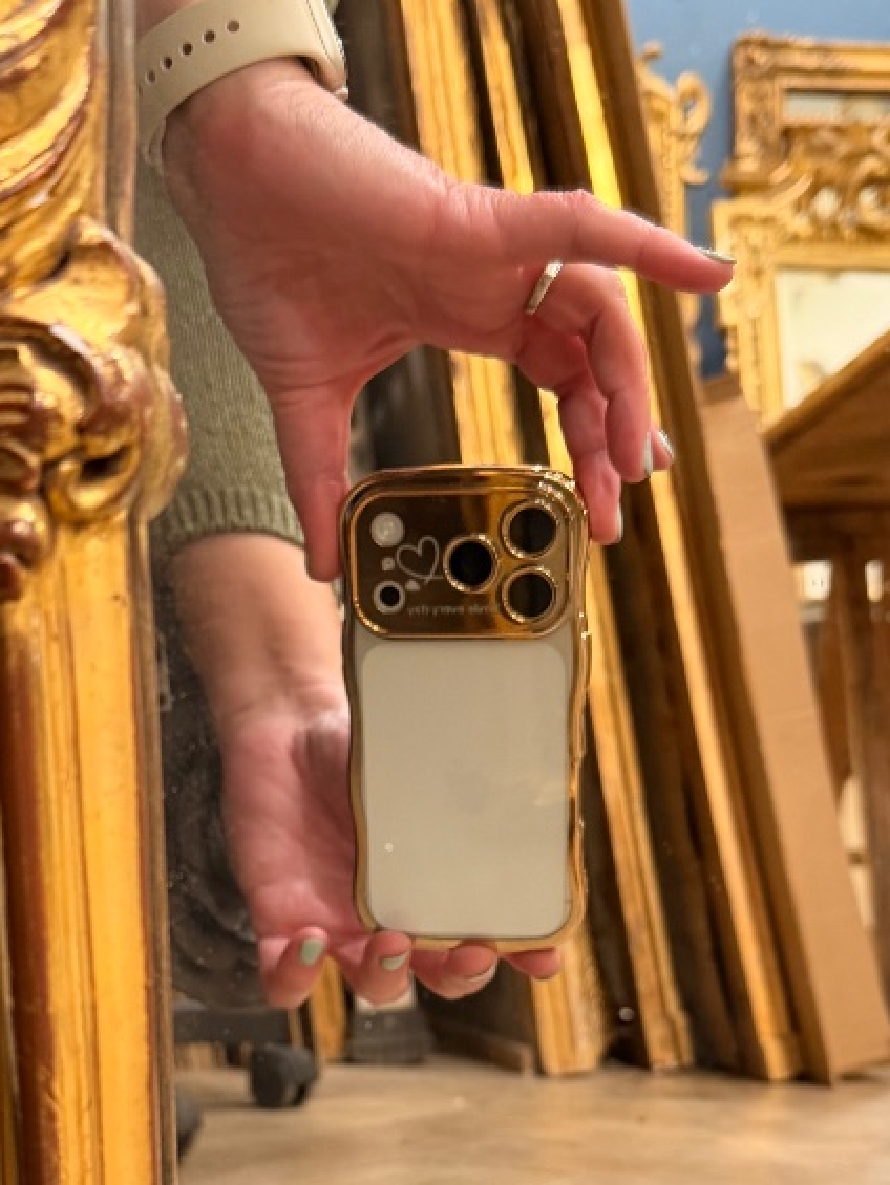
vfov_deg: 36.3
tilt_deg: -20.6
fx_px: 1748
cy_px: 940
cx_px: 348
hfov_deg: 28.5
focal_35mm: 51
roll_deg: +2.5
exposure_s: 1/50
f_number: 1.78
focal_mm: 6.76
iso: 250
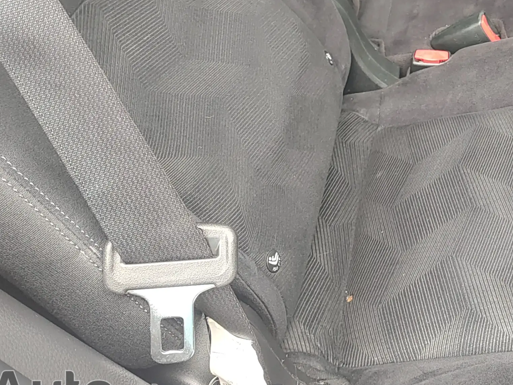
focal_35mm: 58
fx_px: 859
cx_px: 474
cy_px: -54
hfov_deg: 31.5
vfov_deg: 23.5
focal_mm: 5.56
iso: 227
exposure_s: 1/50
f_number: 1.8
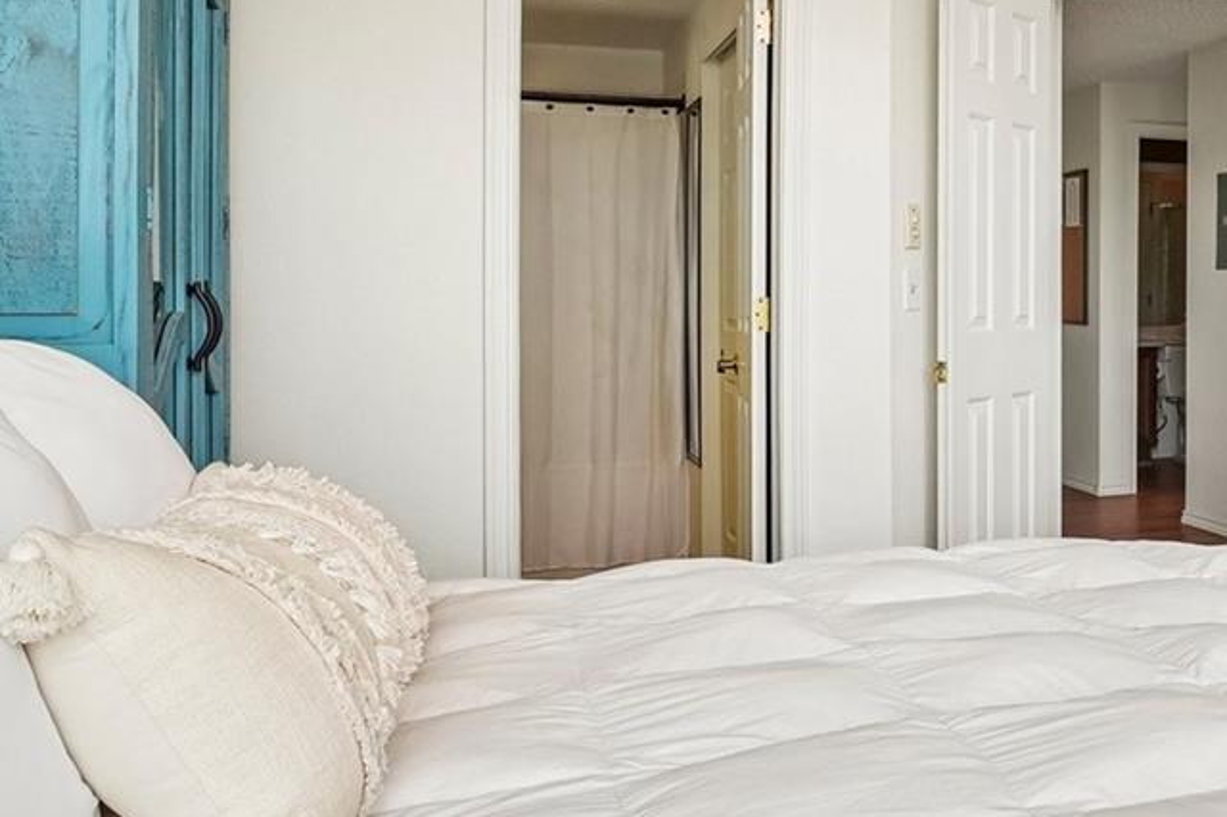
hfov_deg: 40.6
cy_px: 311
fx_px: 1405
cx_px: 1258
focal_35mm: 41
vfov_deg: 32.3
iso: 100
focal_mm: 11
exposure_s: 1/30
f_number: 8
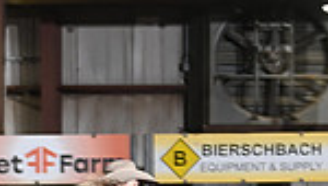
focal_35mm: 404
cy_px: 386
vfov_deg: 3.0
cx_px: 127
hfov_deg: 5.3
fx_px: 3520
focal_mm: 100
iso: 800
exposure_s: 1/250
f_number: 3.2
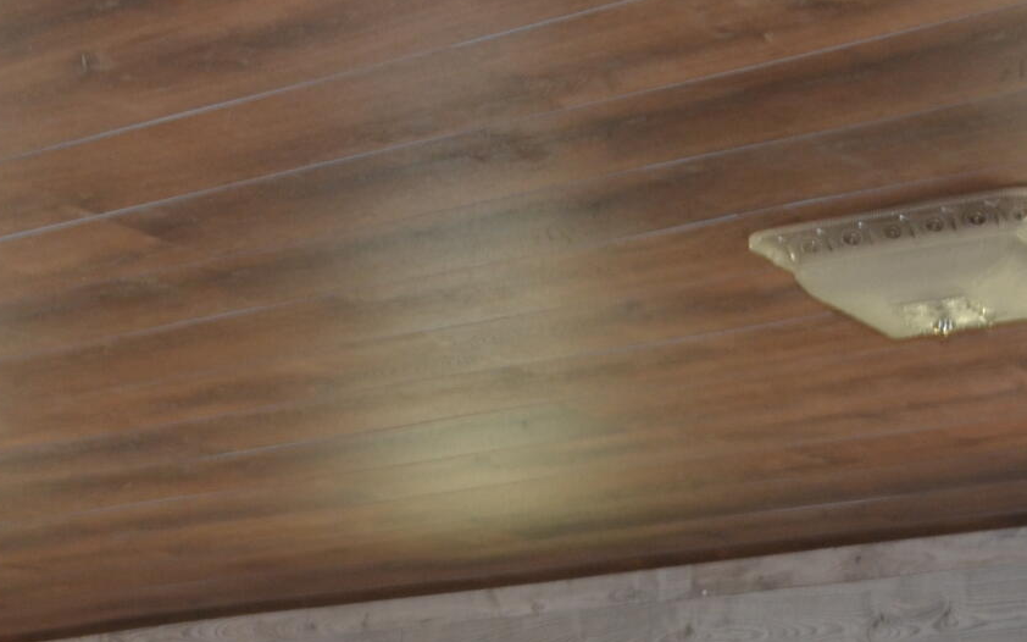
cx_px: -2
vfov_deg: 12.1
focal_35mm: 98
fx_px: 2743
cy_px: 1195
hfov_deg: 20.5
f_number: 3.5
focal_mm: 18
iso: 280
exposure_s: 1/30
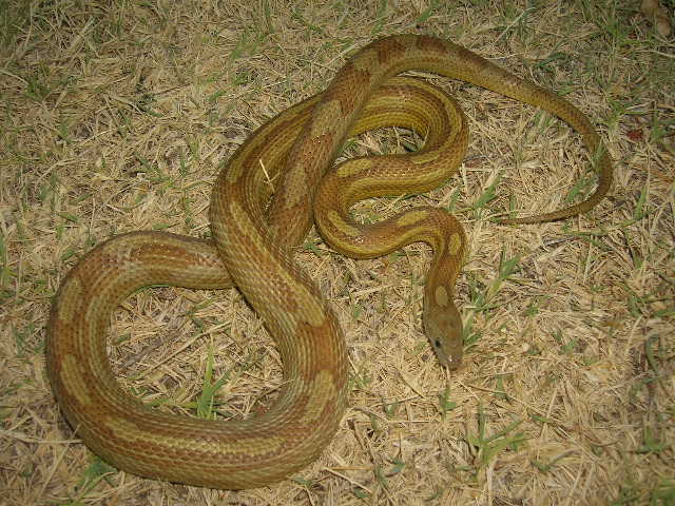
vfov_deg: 34.3
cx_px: 338
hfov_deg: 44.8
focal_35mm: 42
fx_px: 819
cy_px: 253
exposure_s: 1/60.1
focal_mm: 7
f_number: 3.1
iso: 50
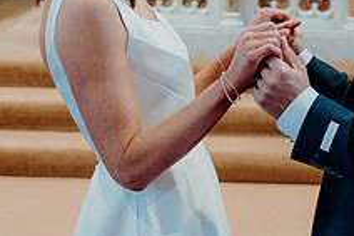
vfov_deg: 9.2
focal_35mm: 148
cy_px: 48
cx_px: 311
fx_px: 1454
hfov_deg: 13.8
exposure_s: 1/160
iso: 3200
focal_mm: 36
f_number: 3.5
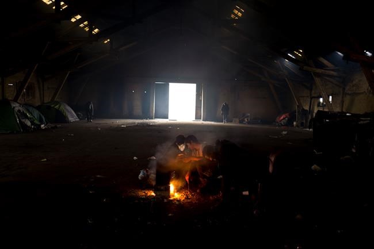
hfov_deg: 65.5
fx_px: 291
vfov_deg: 46.4
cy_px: 124
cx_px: 187
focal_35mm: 28
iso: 400
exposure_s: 1/8
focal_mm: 28
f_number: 1.7
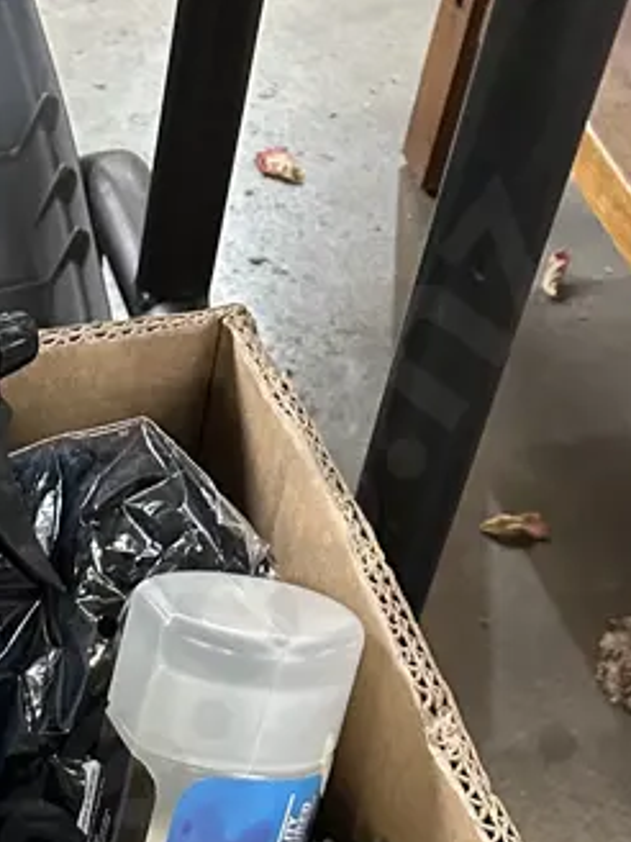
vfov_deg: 21.7
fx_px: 1823
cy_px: 1260
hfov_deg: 18.0
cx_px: -249
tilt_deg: -59.4
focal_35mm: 75
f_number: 1.78
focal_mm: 6.86
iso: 800
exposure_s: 1/50
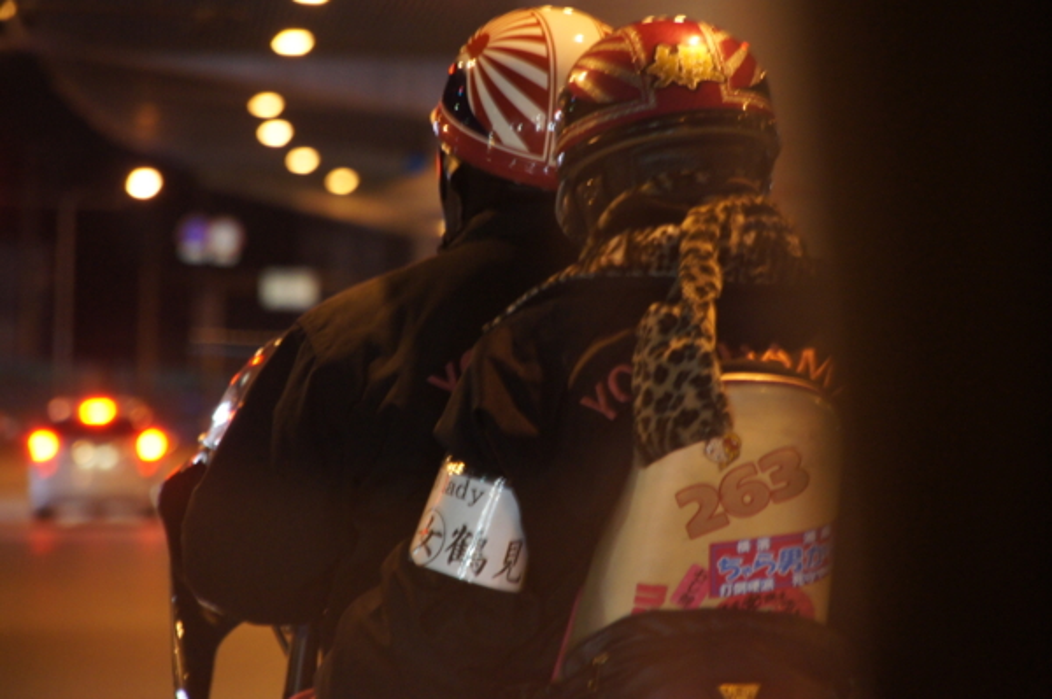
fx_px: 8759
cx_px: 526
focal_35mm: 300
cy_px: 350
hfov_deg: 6.9
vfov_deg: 4.6
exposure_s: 1/6
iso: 1600
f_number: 6.3
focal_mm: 200
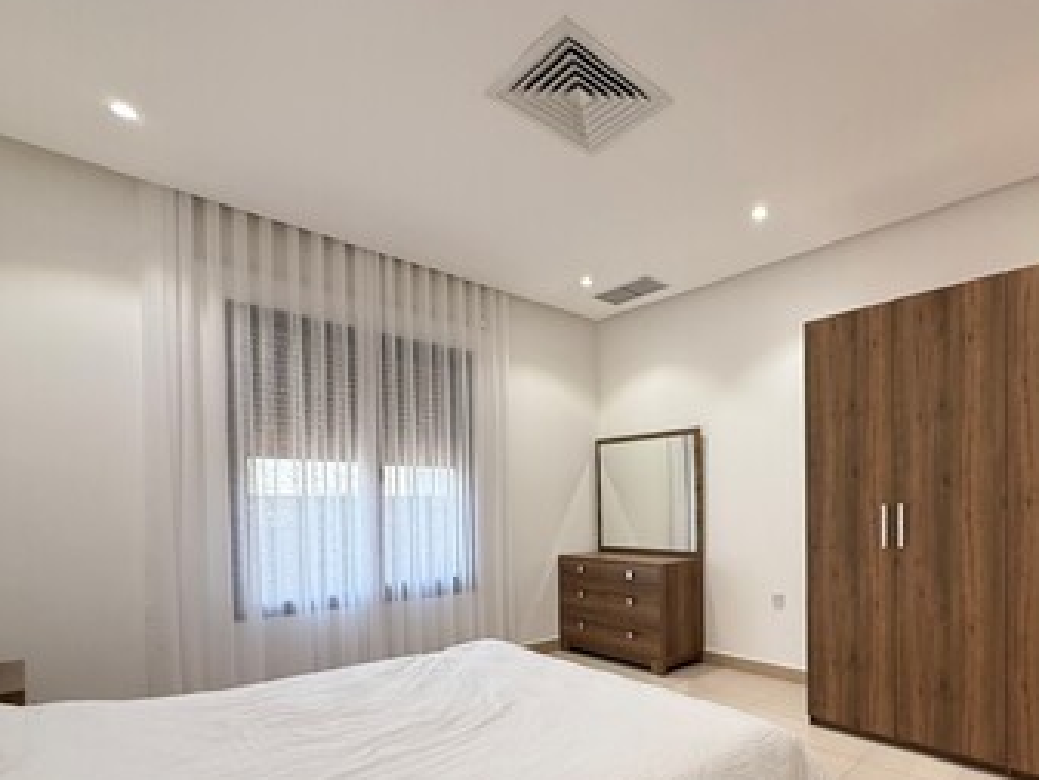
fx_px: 570
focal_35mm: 19
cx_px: 701
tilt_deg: -0.5
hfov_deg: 81.5
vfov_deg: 67.0
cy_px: 513
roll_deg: +0.4
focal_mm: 2.22
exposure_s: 1/100
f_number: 2.2
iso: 400
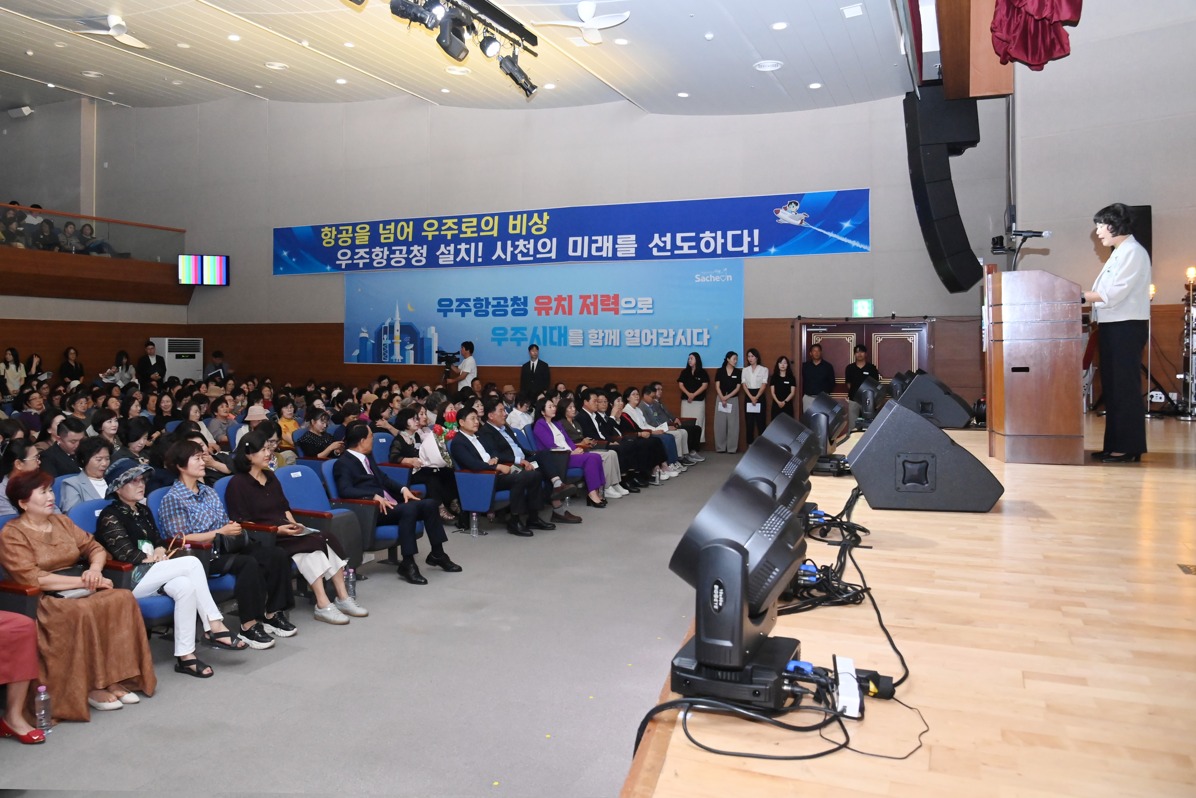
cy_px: 399
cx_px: 598
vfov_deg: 53.1
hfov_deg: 73.7
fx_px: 797
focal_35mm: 24
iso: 8000
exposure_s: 1/200
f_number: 7.1
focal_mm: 24
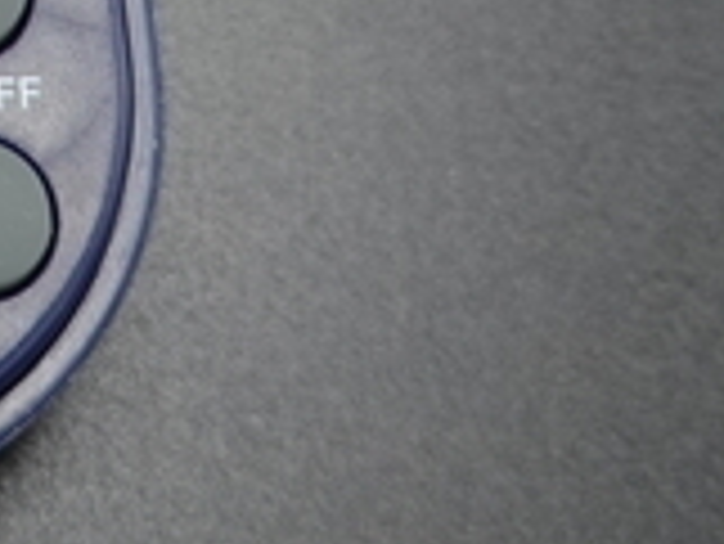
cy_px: -596
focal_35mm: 162
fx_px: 3391
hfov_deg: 11.4
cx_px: -540
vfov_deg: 8.6
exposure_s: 1/100
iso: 100
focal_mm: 12.76
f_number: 3.5
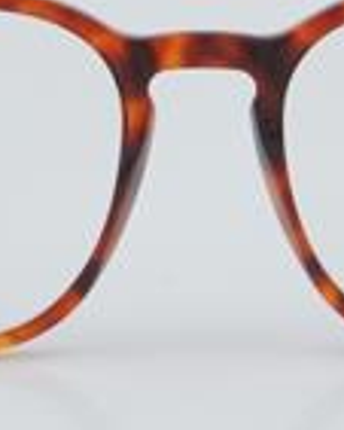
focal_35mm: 219
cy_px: 162
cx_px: 204
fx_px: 2788
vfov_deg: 8.8
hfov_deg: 7.1
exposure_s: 1/3
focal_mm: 55
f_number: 32
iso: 100
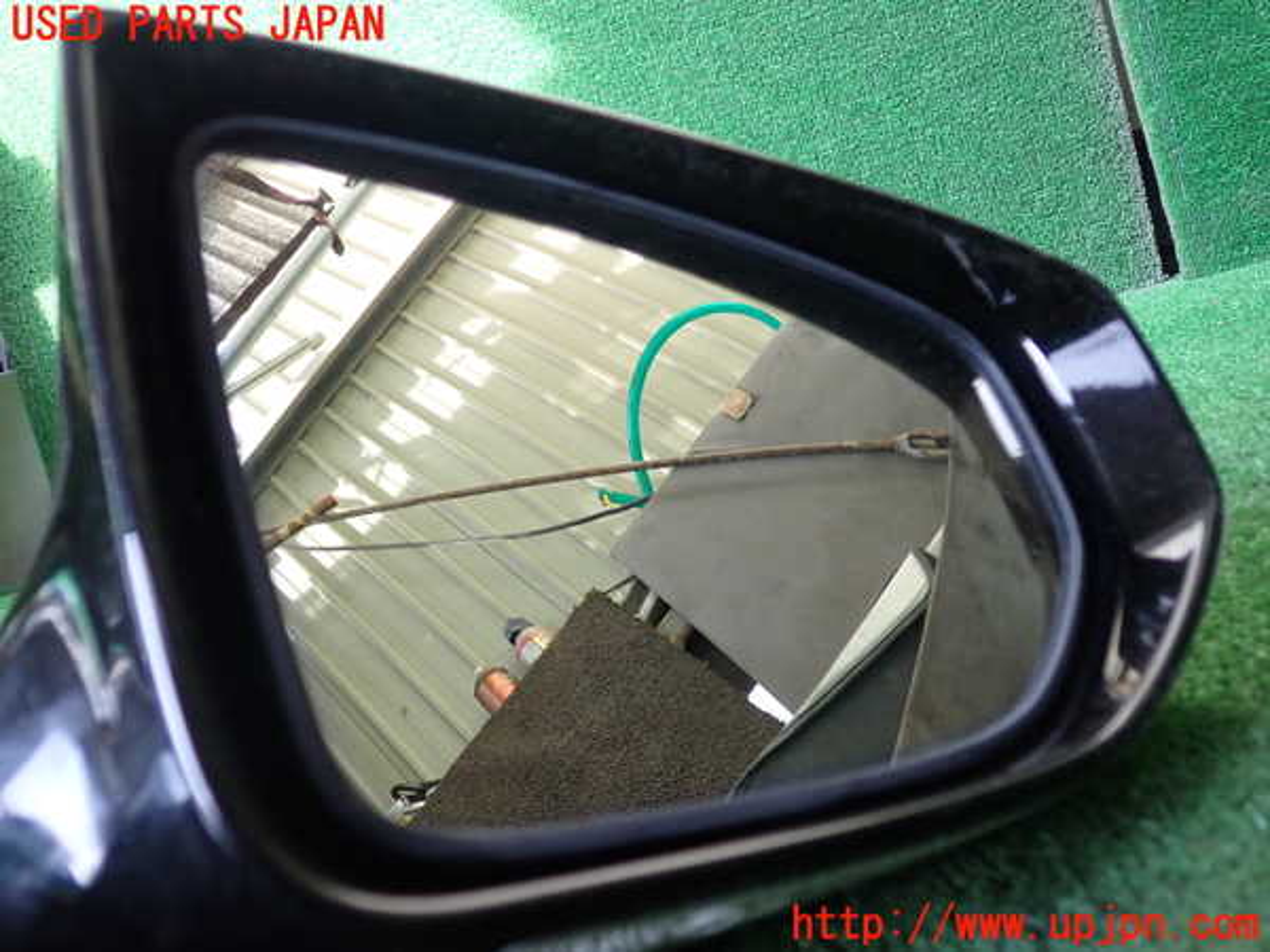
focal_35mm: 30
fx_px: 1101
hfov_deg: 60.0
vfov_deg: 46.8
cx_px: 635
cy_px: 476
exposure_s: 1/100
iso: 200
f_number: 2.3
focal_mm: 5.4
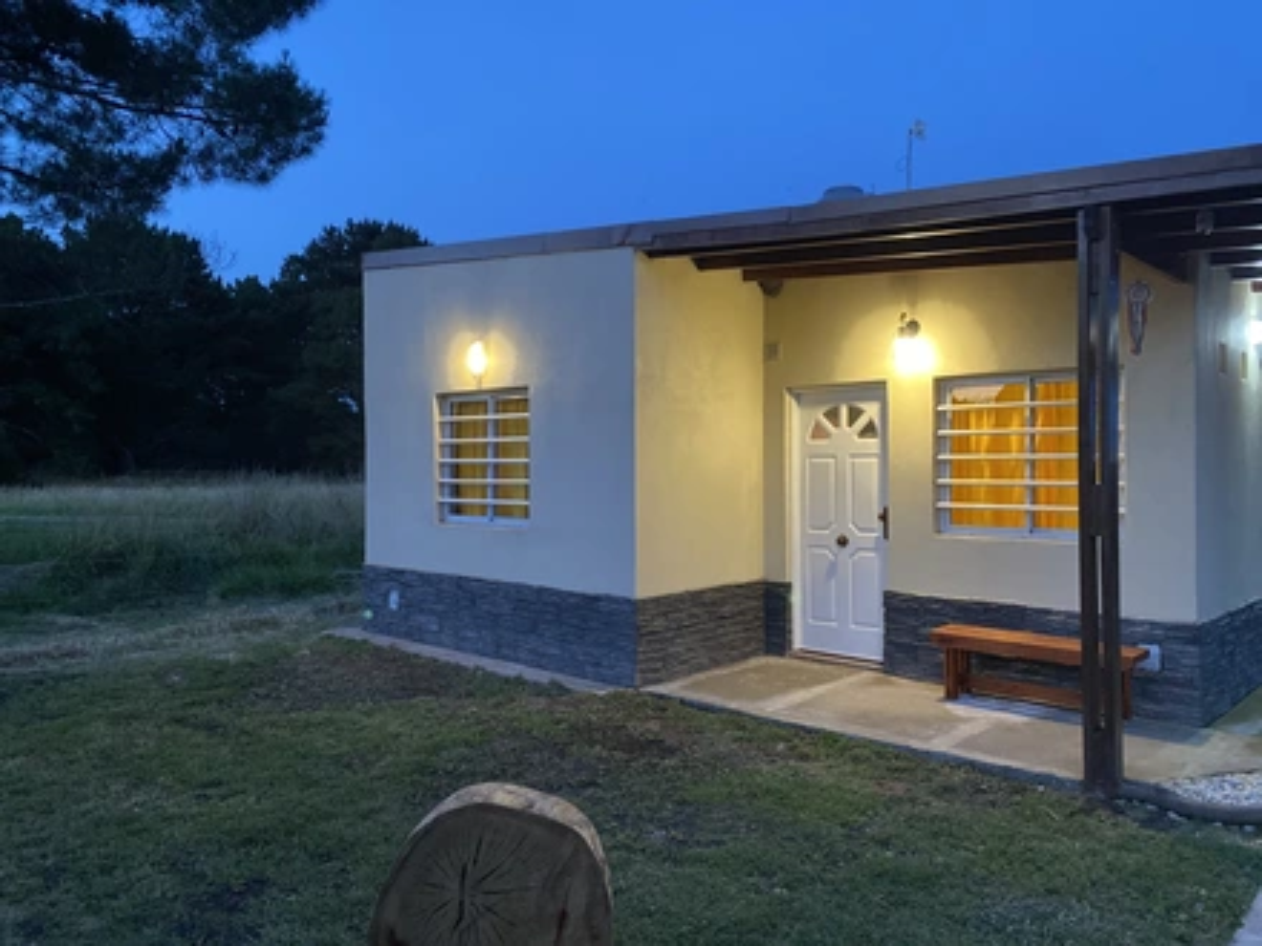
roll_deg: -0.2
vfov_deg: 53.1
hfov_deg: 67.3
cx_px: 631
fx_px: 948
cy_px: 473
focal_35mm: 26
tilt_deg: -0.4
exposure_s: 1/33
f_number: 1.8
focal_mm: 4.25
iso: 500
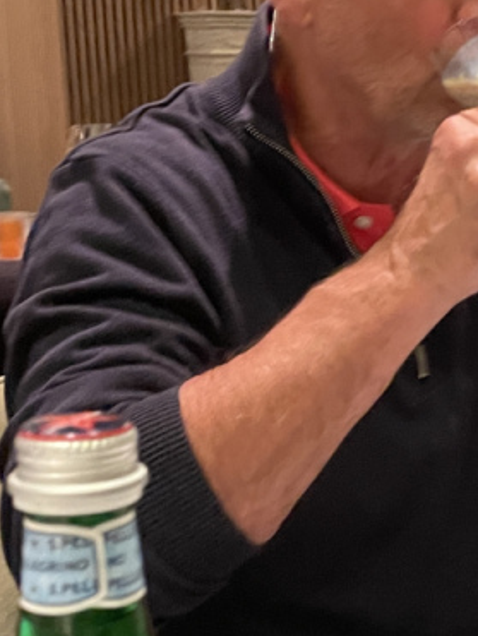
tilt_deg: -11.8
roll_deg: +2.0
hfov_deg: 17.0
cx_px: 538
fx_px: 1544
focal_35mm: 84
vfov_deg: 23.3
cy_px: 309
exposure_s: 1/33
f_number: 1.6
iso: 500
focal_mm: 4.2
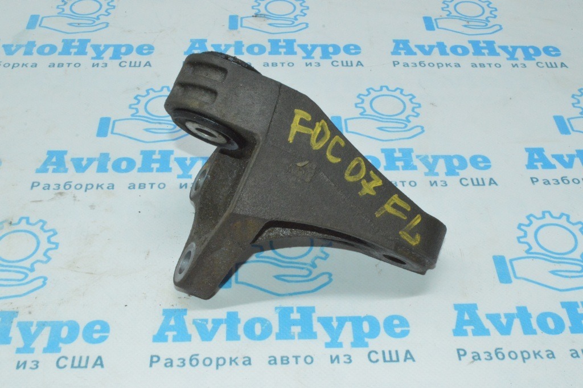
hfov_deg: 38.9
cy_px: 194
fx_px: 825
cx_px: 292
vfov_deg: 26.4
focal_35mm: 51
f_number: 29
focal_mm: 34
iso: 5000
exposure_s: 1/30
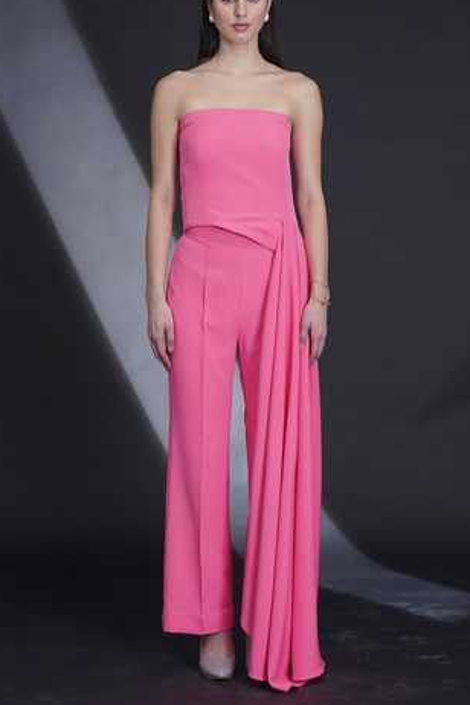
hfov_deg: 18.2
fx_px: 1469
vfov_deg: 27.0
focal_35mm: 75
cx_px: 233
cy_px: 320
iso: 250
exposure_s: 1/80
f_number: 3.2
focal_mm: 66
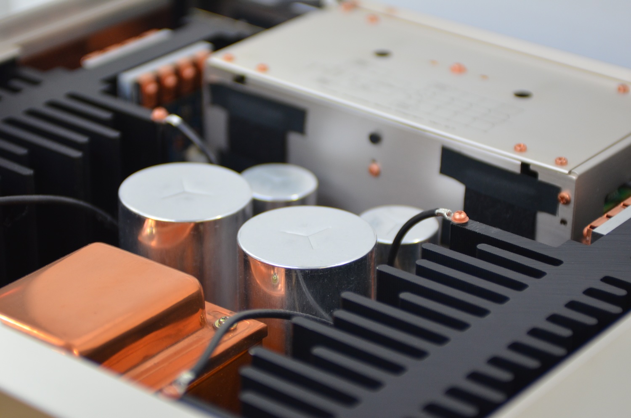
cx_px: 316
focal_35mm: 105
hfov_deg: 19.5
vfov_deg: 13.0
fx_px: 1837
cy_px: 209
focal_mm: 70
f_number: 2.8
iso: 900
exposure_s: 1/125
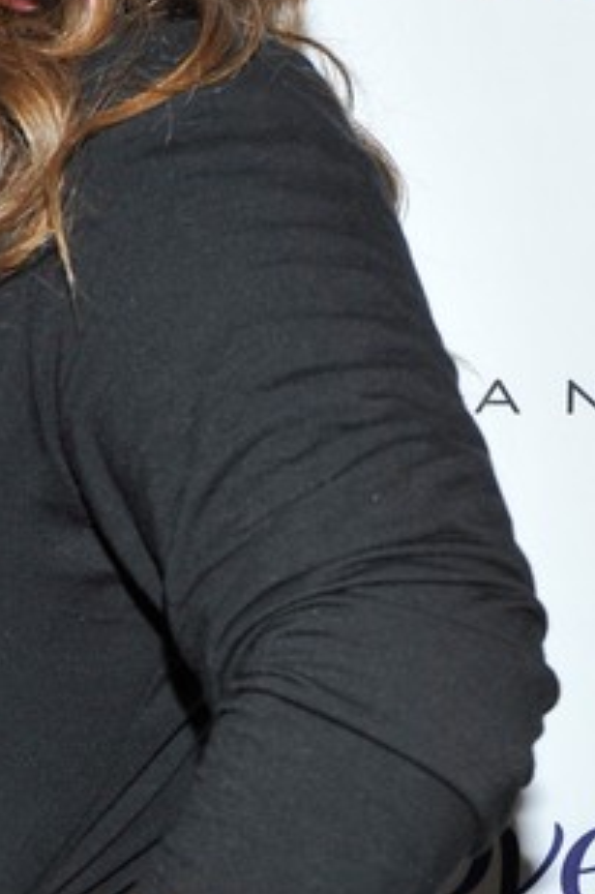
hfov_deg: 9.9
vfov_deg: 15.1
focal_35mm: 135
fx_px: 3350
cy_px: 659
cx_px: -219
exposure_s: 1/160
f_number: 6.3
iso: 640
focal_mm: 34
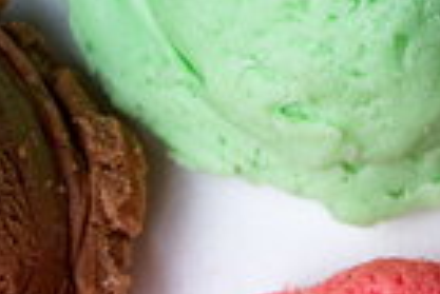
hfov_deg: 8.0
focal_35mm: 252
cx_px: 720
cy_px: 684
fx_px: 3083
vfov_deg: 5.3
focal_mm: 50
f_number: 6.3
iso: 100
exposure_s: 1/80
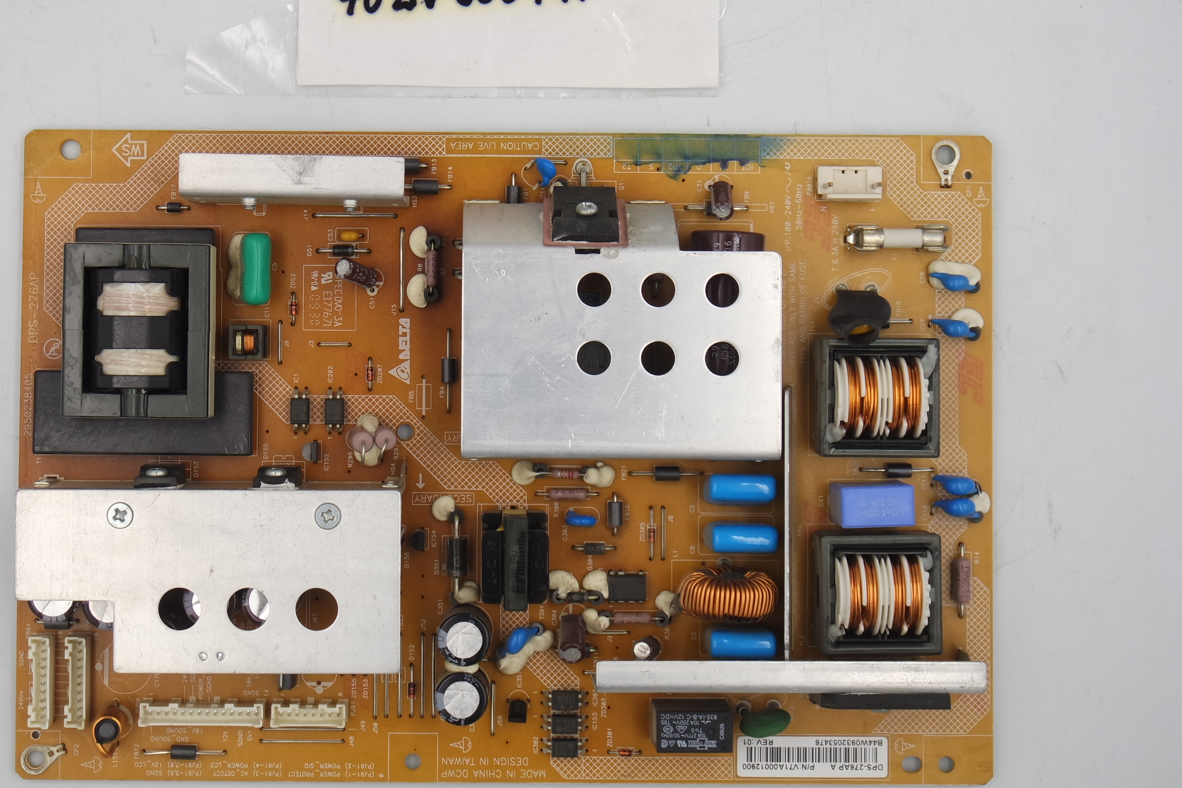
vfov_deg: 21.8
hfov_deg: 32.3
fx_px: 2036
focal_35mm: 62
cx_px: 519
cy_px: 264
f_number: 5.6
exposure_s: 1/100
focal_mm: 17
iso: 160
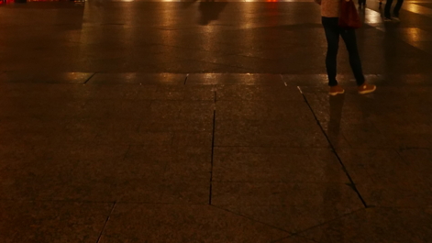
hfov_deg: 32.7
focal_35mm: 64
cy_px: -32
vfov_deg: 18.1
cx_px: 163
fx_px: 733
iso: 1000
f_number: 1.7
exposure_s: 1/60
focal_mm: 10.9
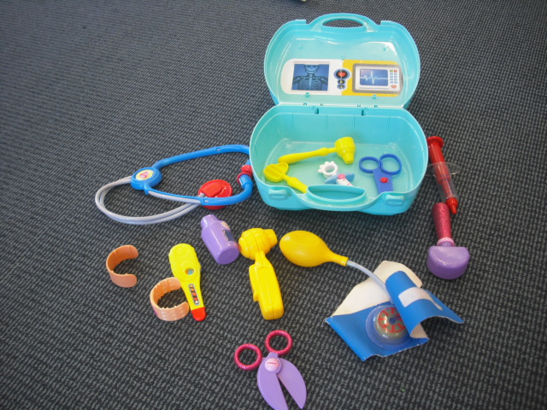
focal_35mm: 38
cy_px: 205
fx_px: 600
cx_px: 274
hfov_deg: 49.0
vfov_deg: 37.7
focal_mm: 6.2
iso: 100
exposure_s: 1/60
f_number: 2.8
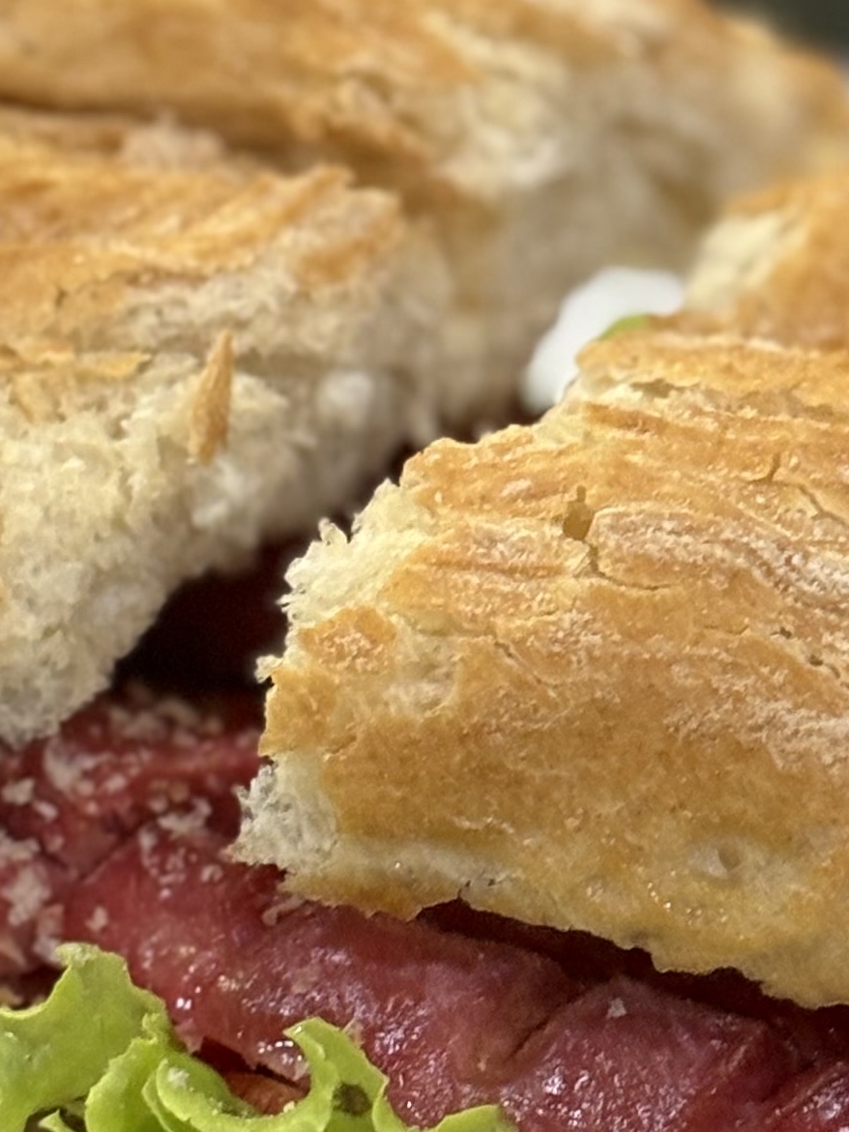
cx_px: 322
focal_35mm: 179
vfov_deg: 11.0
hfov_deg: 8.3
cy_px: 738
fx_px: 5855
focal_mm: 5.96
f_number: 1.6
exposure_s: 1/40
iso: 200
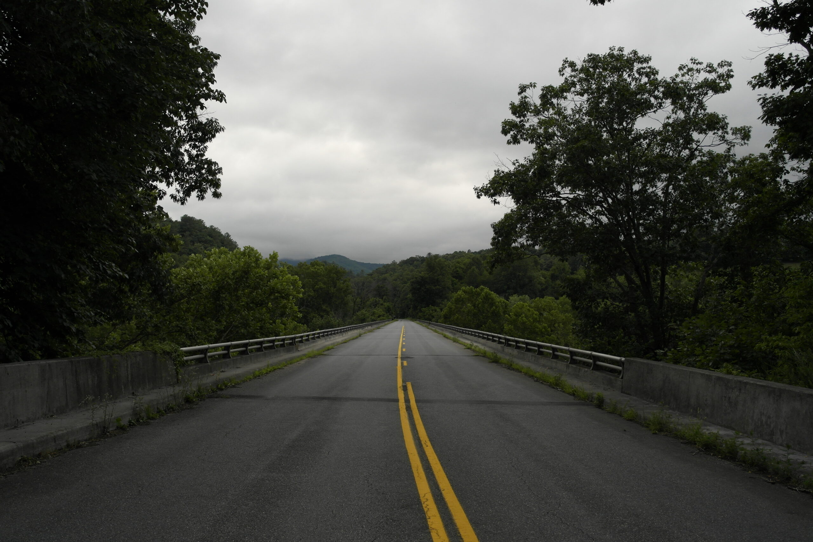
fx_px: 903
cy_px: 271
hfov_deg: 48.5
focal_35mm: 40
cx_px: 406
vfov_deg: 33.4
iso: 200
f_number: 4
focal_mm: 26
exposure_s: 1/100
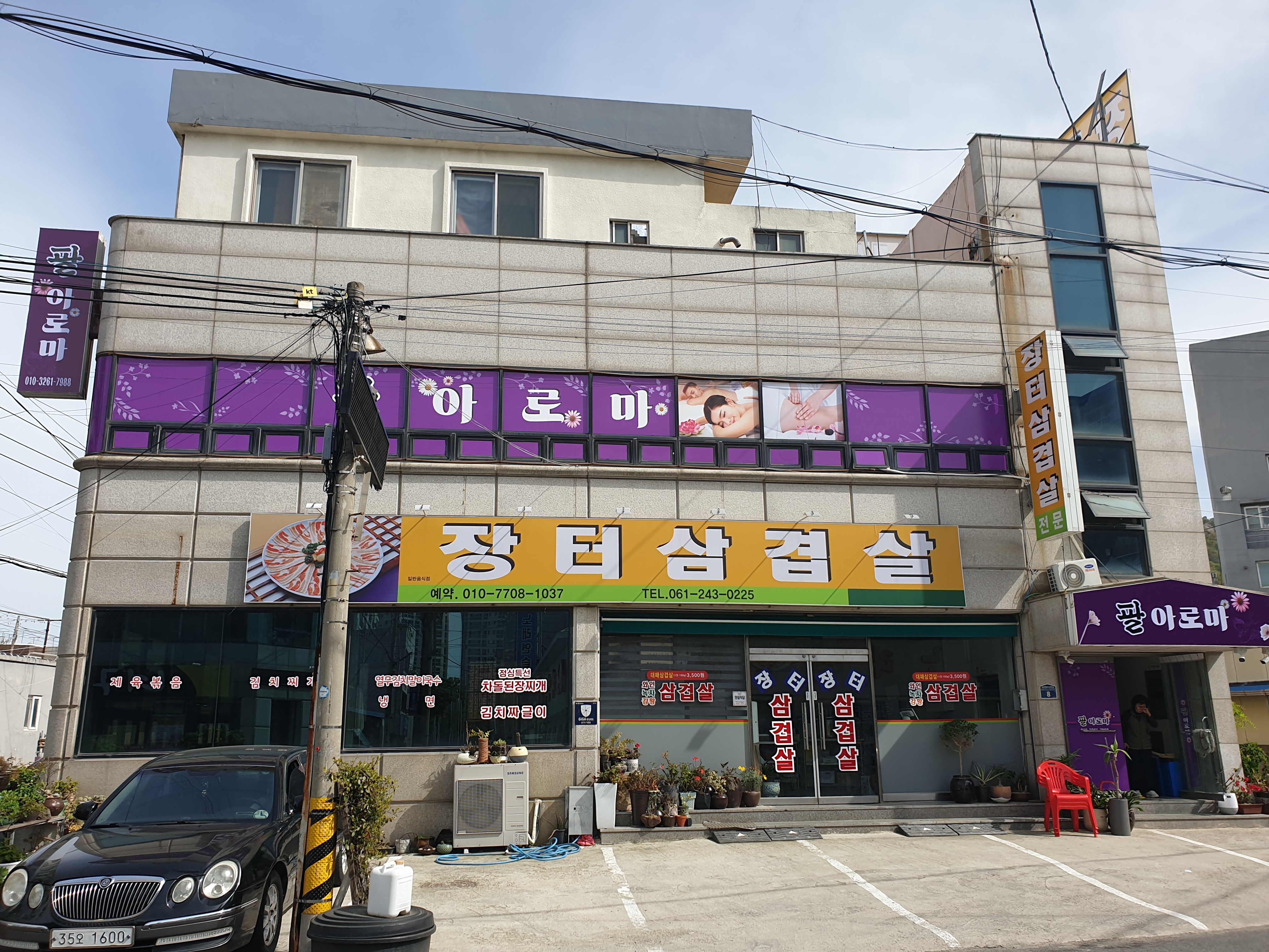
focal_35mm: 26
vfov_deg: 53.1
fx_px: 953
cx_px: 634
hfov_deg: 67.3
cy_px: 476
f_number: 2.4
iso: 50
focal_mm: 4.3
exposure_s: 1/1464
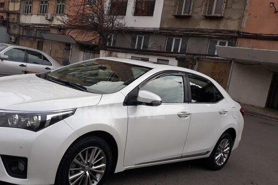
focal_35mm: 36
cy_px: 111
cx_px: 110
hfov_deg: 52.7
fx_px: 278
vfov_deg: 36.7
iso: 40
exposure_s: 1/1048
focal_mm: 3.71
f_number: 1.7
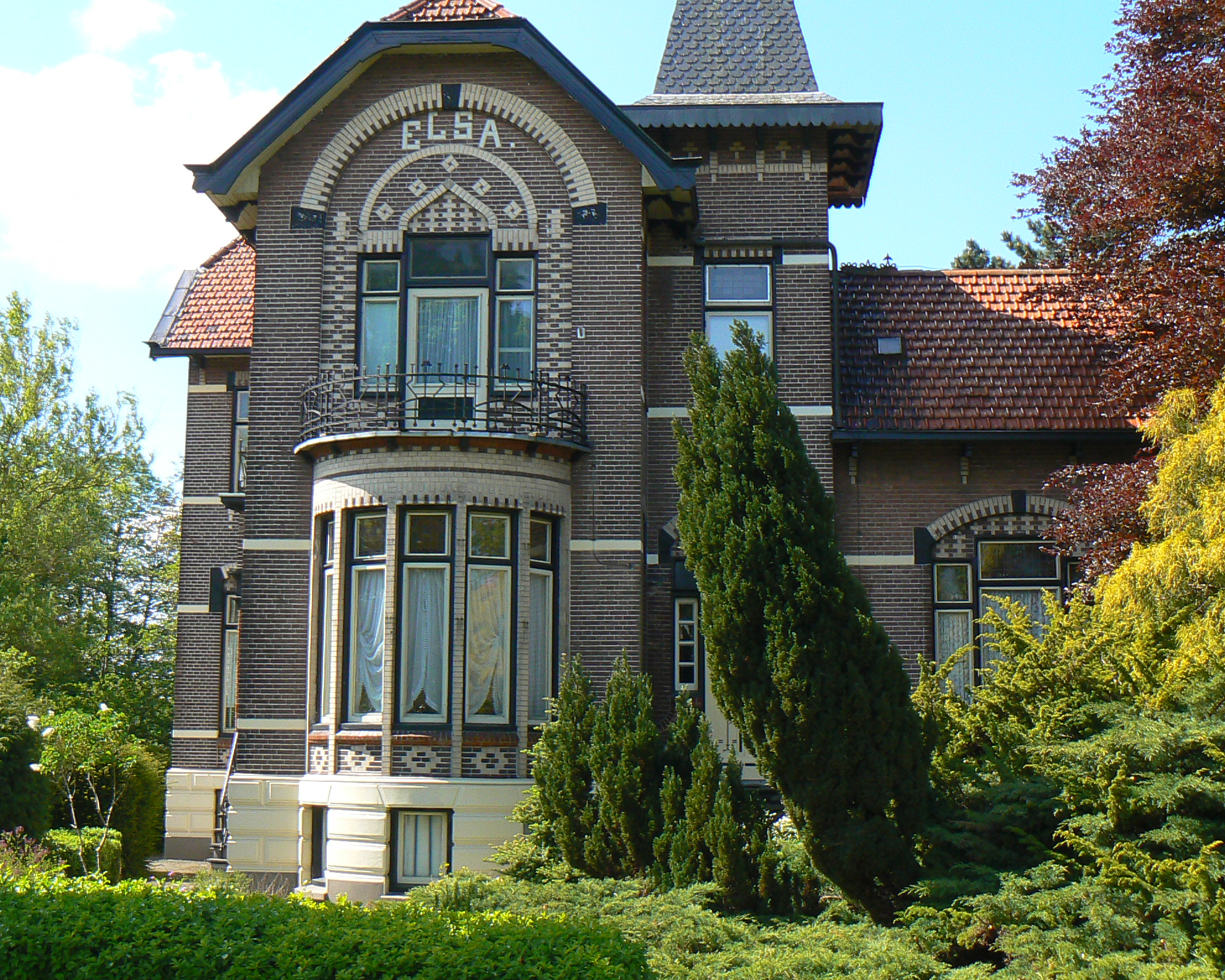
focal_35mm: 50
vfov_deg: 30.2
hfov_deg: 37.3
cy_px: 442
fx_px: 1813
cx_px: 613
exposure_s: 1/250
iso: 80
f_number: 5.6
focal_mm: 6
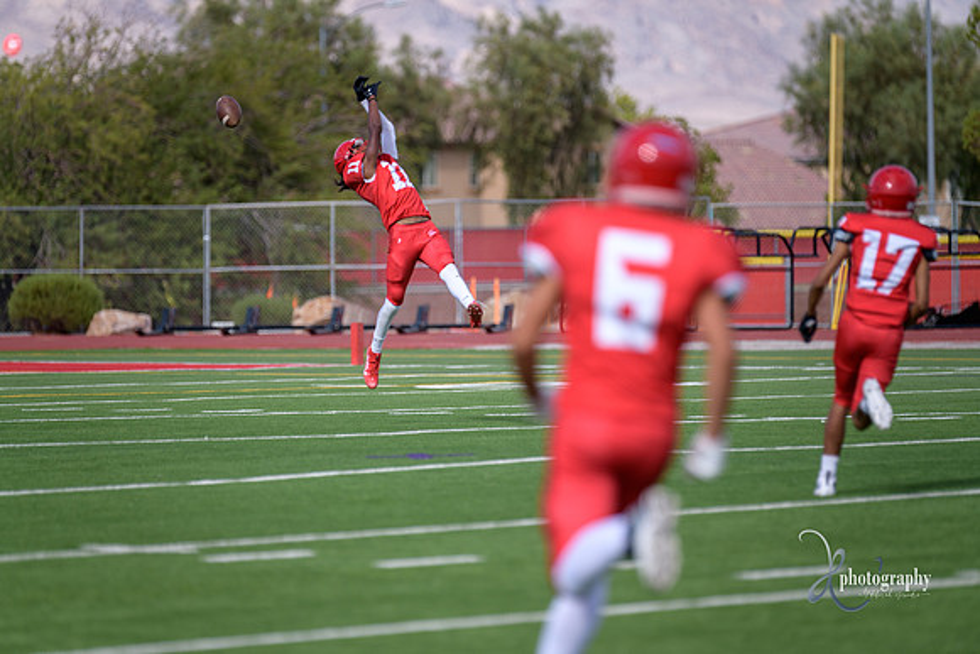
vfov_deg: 5.5
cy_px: 327
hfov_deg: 8.2
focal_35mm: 250
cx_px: 490
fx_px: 6807
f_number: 2.8
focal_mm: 250
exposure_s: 1/3200
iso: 200
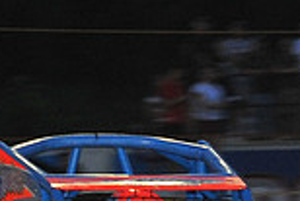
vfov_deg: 2.9
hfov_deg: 4.4
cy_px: 327
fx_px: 3929
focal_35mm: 471
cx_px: 146
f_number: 8
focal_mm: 125
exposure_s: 1/320
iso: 1000
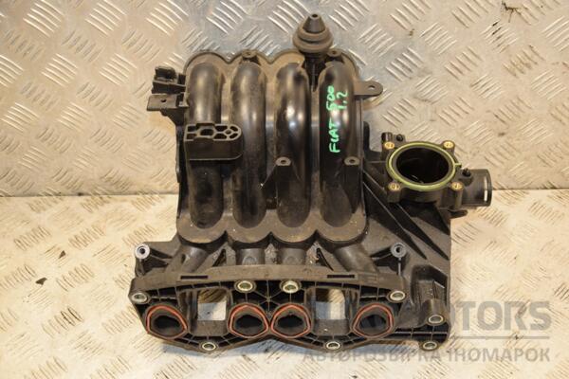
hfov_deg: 41.1
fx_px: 759
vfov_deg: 28.1
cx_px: 284
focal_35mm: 48
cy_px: 190
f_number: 5
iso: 800
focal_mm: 32
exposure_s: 1/125
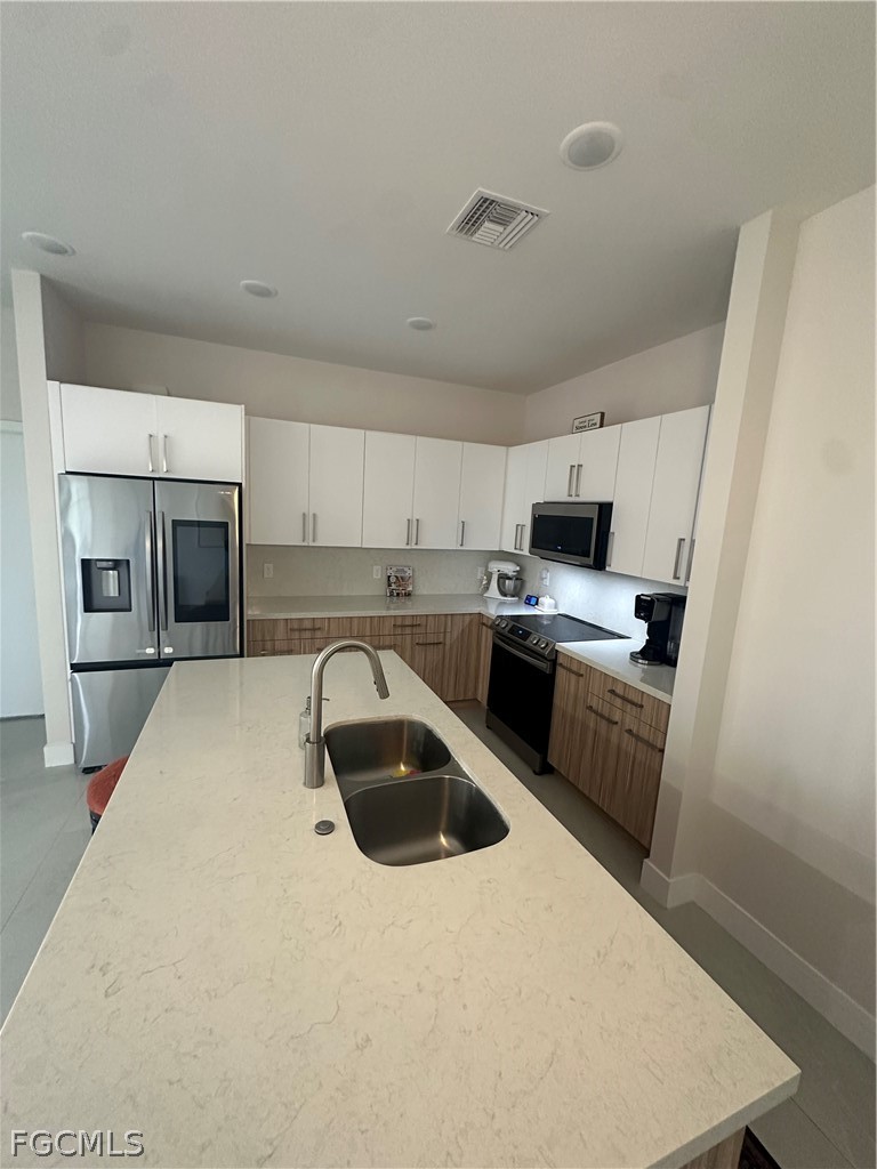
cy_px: 584
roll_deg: -3.0
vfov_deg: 102.1
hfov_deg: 85.7
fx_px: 473
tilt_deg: -7.4
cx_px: 438
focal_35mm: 14
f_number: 2.2
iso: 400
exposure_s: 1/60
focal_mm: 2.22
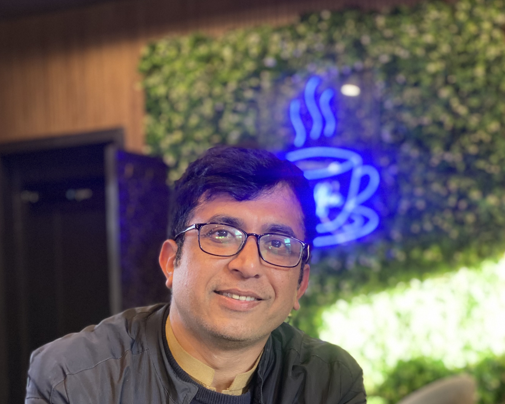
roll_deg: +0.9
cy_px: 364
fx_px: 1166
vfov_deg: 19.3
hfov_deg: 24.4
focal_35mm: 78
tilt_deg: -2.1
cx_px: 283
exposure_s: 1/40
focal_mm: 6
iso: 200
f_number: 2
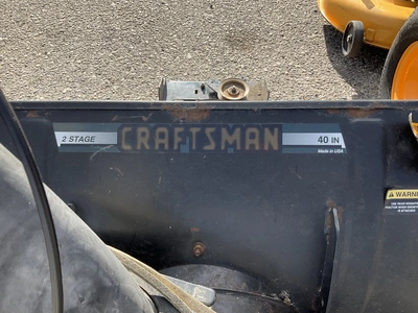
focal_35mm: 29
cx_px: 209
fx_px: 350
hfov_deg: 61.7
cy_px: 156
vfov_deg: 48.2
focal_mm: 3
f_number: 1.8
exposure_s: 1/657
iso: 25
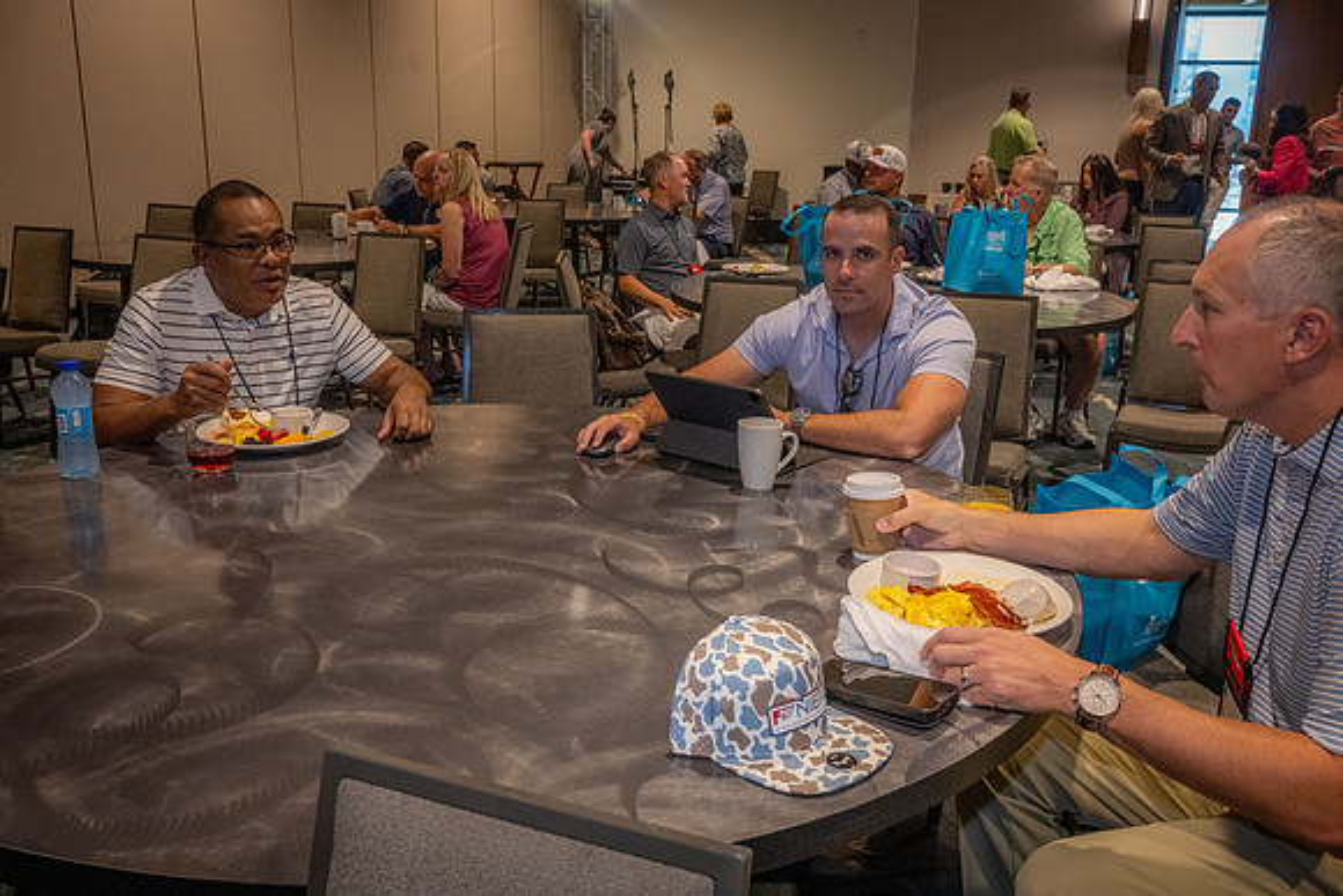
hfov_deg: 58.7
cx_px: 672
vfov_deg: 41.1
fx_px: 1194
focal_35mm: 32
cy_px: 448
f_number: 9
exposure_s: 1/160
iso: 4000
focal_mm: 32
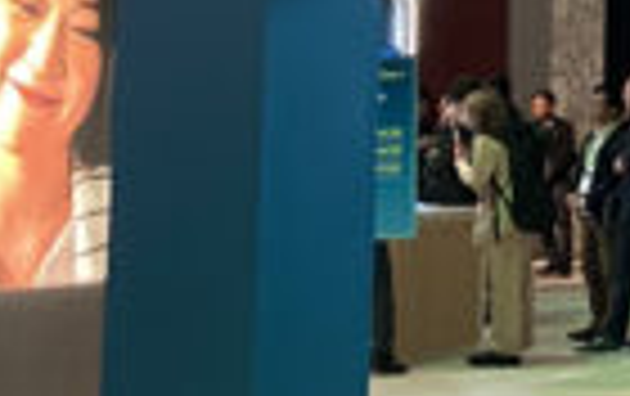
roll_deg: -0.1
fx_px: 2700
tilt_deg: +6.0
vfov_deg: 8.3
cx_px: 1143
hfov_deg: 12.2
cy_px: -140
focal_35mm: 157
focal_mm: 4.25
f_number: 1.8
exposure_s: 1/50
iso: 250
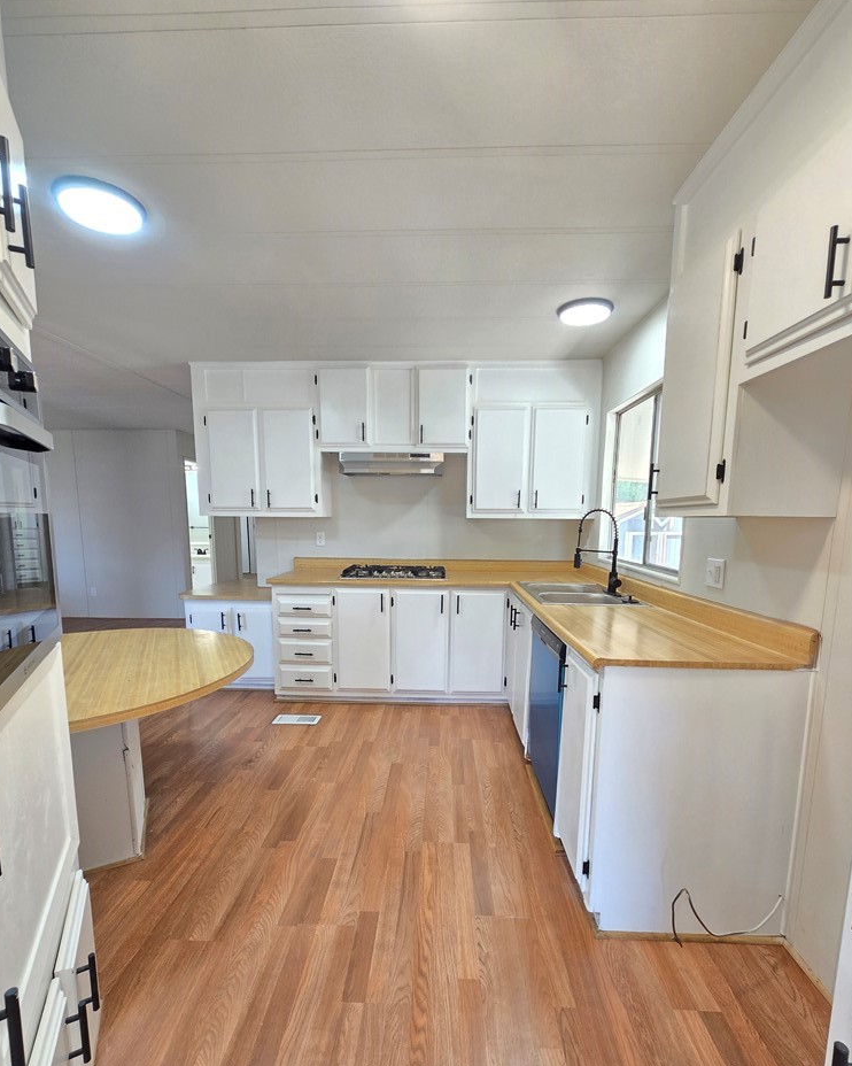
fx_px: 441
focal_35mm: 14
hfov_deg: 88.0
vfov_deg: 100.4
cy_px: 581
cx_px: 419
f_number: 2.2
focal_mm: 2.2
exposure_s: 1/56.8
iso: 160
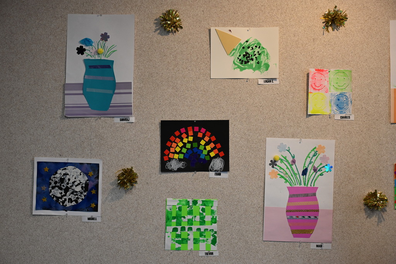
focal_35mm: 52
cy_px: 132
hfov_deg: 38.2
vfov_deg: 25.9
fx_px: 572
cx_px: 198
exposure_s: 1/125
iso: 1400
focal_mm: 52
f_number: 4
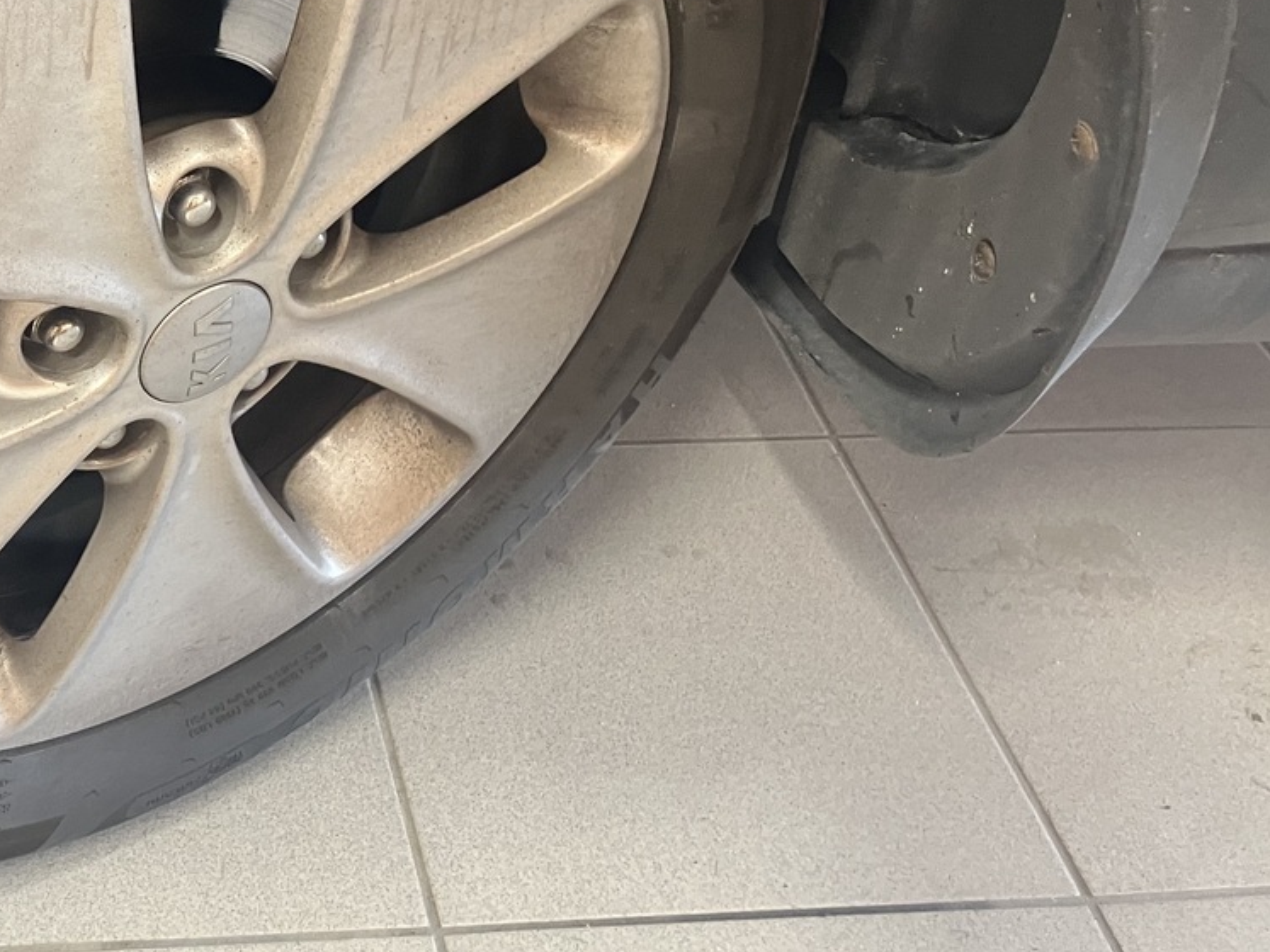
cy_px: 212
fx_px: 1981
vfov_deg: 26.6
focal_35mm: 54
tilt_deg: -36.5
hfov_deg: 33.4
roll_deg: -1.3
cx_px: 94
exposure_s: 1/60
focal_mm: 3.99
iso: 160
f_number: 1.8
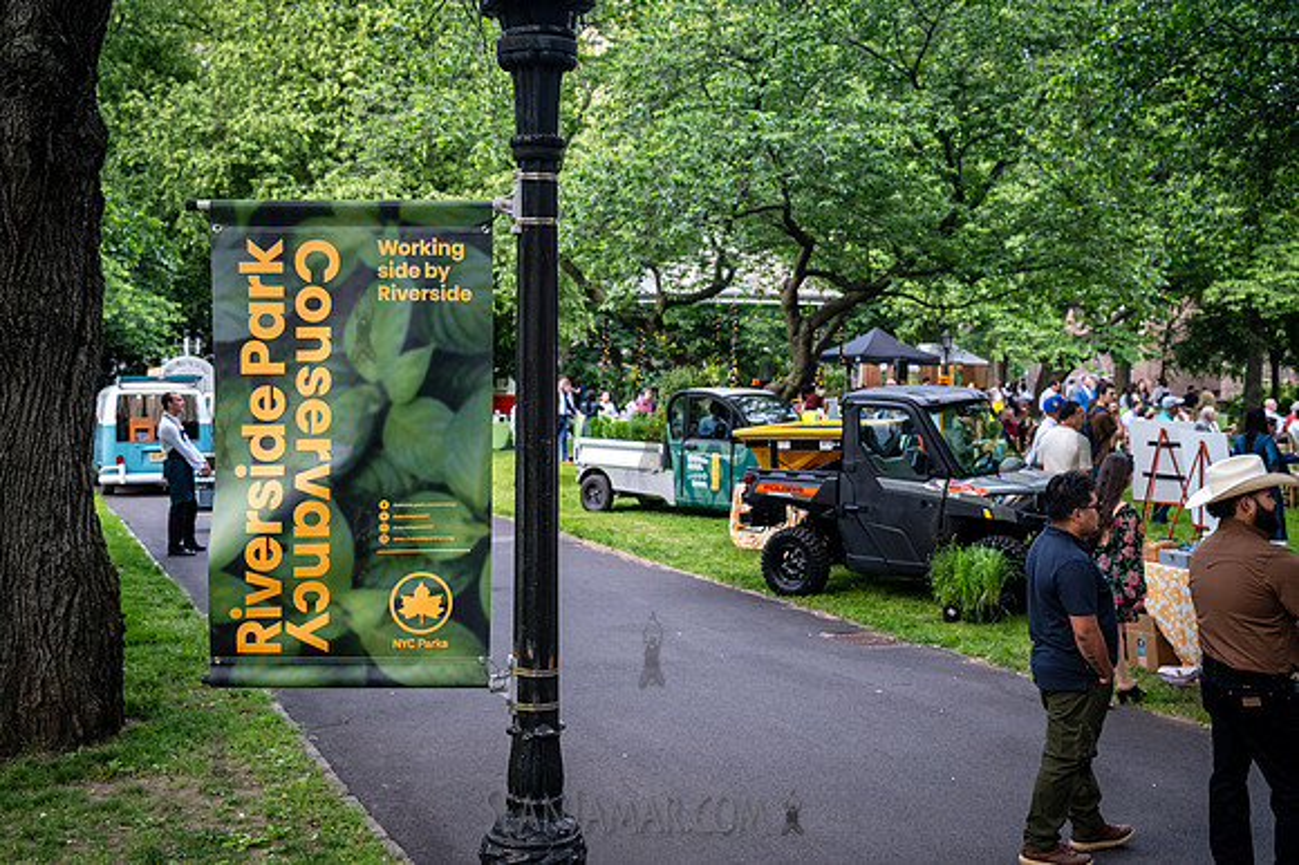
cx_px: 650
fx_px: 1447
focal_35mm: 40
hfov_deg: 48.4
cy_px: 432
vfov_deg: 33.3
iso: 2500
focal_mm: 38
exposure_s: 1/250
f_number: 4
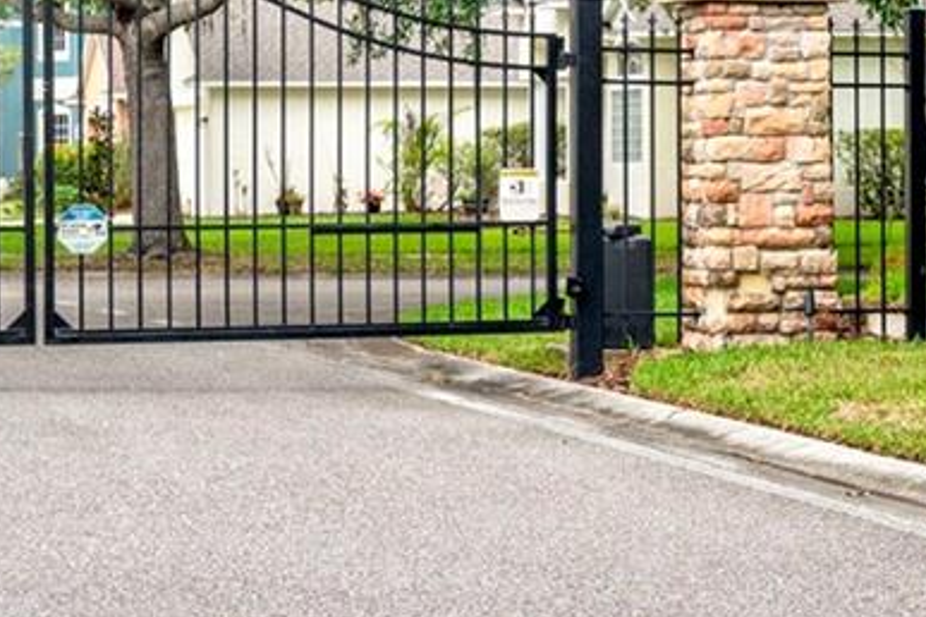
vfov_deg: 11.0
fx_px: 3189
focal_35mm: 124
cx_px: 842
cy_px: 202
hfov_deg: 16.3
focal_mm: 30
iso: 250
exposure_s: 1/200
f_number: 6.3
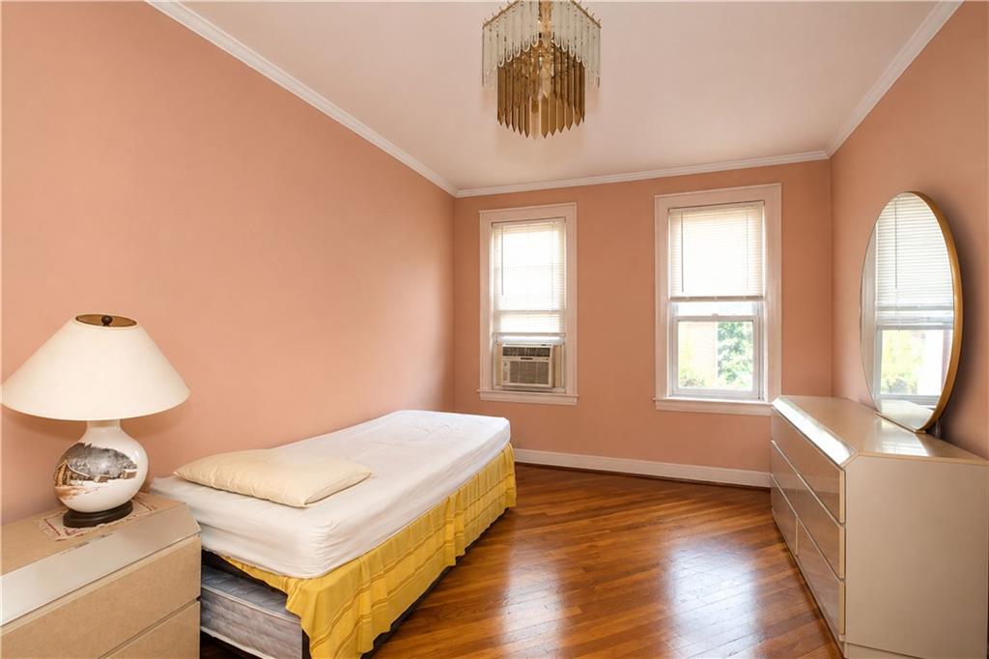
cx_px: 494
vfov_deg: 77.3
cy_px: 330
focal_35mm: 15
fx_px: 412
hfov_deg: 100.4
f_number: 8
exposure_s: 1/80
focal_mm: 10
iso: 1600
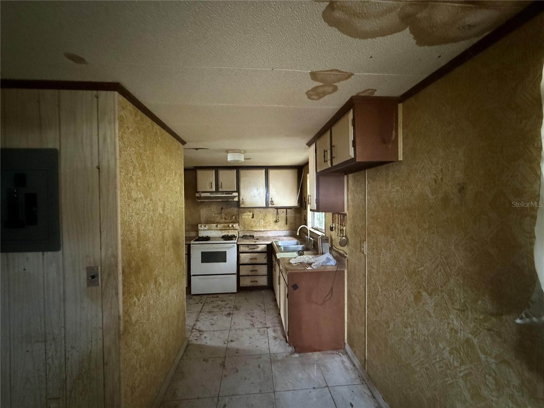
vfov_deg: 85.7
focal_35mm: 14
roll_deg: -0.1
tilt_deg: -0.9
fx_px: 220
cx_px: 272
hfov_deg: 102.1
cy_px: 204
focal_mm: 2.22
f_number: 2.2
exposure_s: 1/34
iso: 1600
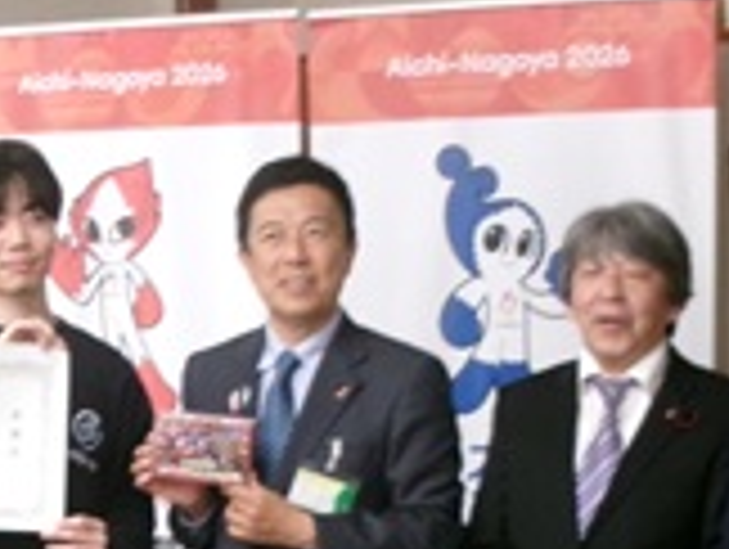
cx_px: 54
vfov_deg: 9.4
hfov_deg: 12.5
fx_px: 3311
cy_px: 558
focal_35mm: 157
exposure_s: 1/17
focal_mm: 9.5
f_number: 4.9
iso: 402
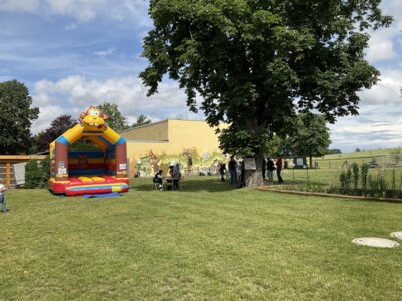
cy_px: 150
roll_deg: -0.2
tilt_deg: +1.6
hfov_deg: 61.7
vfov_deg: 48.2
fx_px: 337
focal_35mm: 29
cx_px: 201
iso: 16
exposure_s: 1/2058
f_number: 1.8
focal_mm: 3
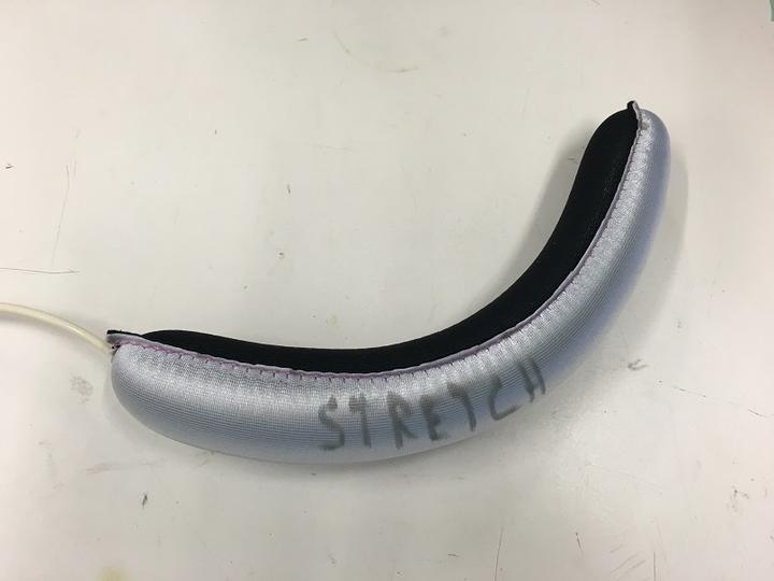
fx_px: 648
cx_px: 387
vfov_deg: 48.2
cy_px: 290
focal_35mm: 29
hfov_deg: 61.7
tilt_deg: -72.1
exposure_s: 1/30
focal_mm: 4.15
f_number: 2.2
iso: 80
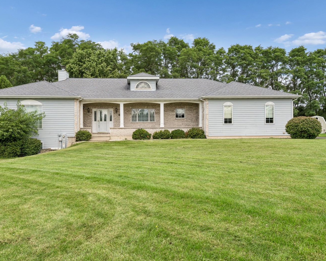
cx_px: 152
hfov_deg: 62.1
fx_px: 270
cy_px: 133
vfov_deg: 51.5
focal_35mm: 28
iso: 200
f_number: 8
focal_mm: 24
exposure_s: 1/400
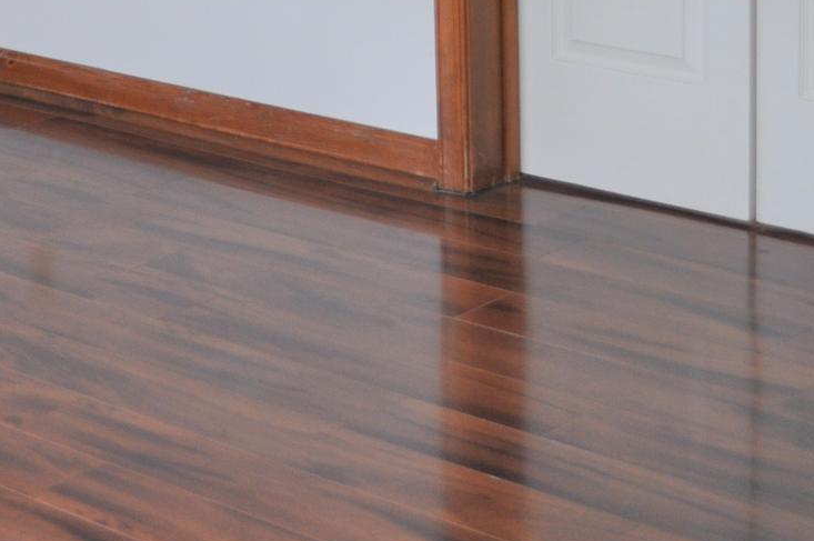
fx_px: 2462
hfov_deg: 17.8
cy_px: -181
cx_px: -179
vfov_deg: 12.1
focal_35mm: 109
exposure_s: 1/100
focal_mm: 26
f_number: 5
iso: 400
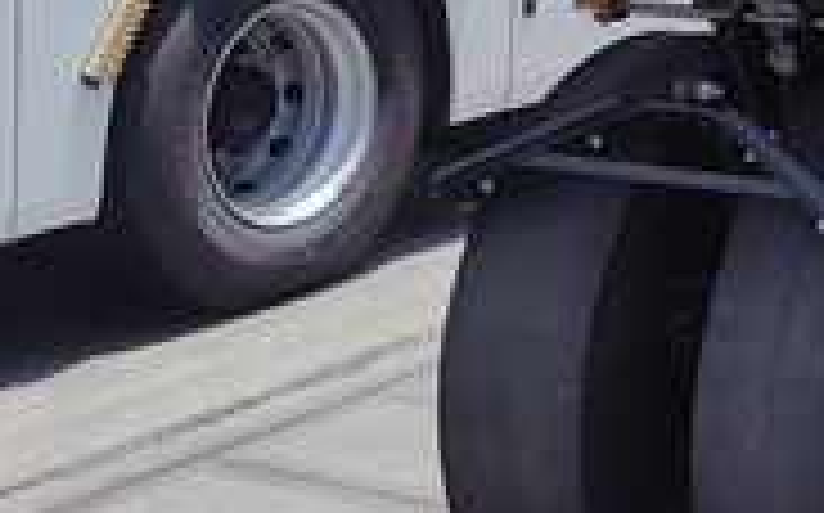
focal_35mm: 94
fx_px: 2109
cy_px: -158
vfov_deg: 13.4
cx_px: 1117
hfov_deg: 20.0
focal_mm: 5.75
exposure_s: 1/3257
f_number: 2
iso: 50
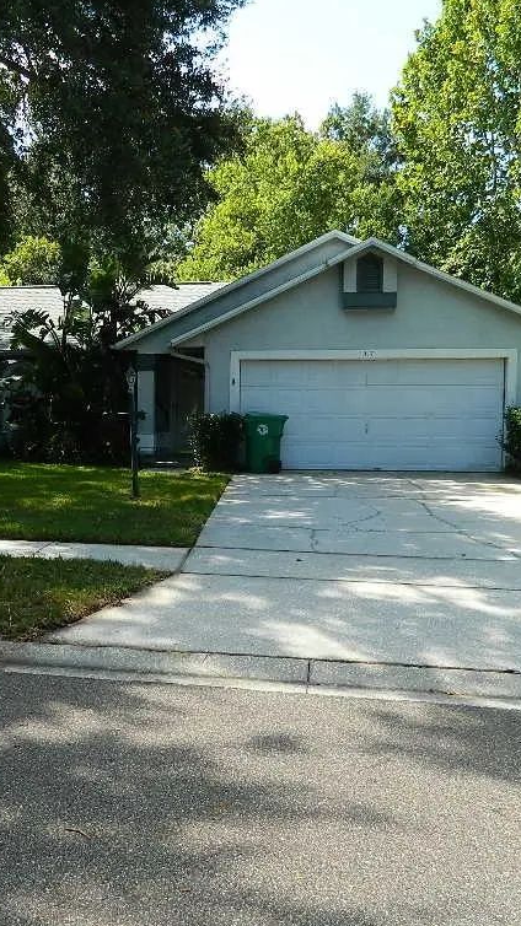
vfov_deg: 54.0
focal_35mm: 37
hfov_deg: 31.2
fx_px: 909
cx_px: 102
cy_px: 461
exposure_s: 1/320
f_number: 3.1
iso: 80
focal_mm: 4.5
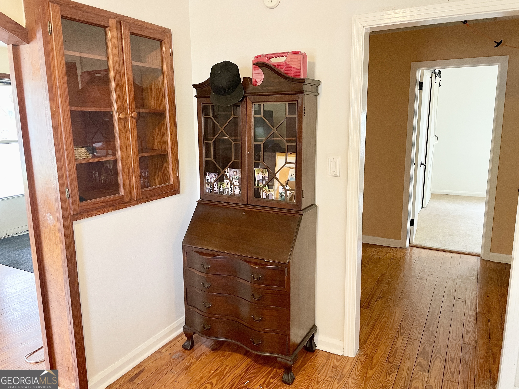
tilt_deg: -9.7
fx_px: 390
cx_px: 260
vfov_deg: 53.1
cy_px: 194
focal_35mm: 26
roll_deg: +1.6
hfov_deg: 67.3
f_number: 1.6
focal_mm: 4.2
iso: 250
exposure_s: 1/60
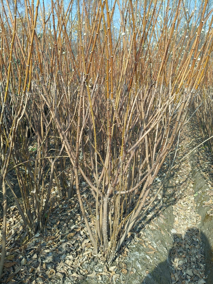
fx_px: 213
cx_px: 106
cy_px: 142
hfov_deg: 53.1
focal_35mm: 26
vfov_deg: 67.3
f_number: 1.8
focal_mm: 4.84
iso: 80
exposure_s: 1/989
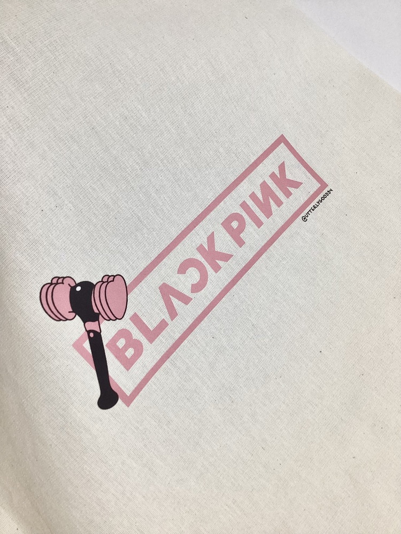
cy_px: 267
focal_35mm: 31
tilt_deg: -73.8
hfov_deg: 45.4
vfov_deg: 58.4
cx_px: 200
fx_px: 479
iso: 50
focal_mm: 3.3
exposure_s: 1/100
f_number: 2.4
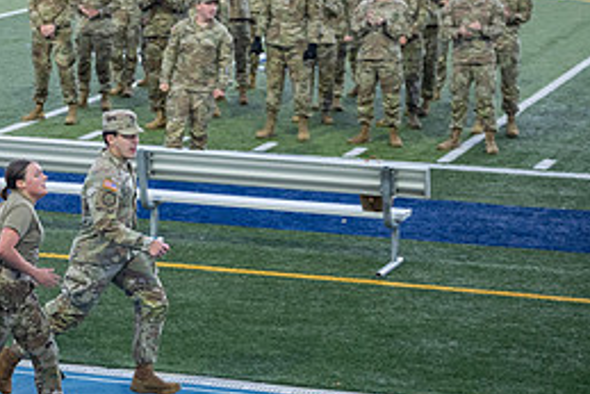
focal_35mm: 134
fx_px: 2197
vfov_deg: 10.2
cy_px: 189
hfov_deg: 15.0
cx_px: -9
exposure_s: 1/400
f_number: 2.8
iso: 1250
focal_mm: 47
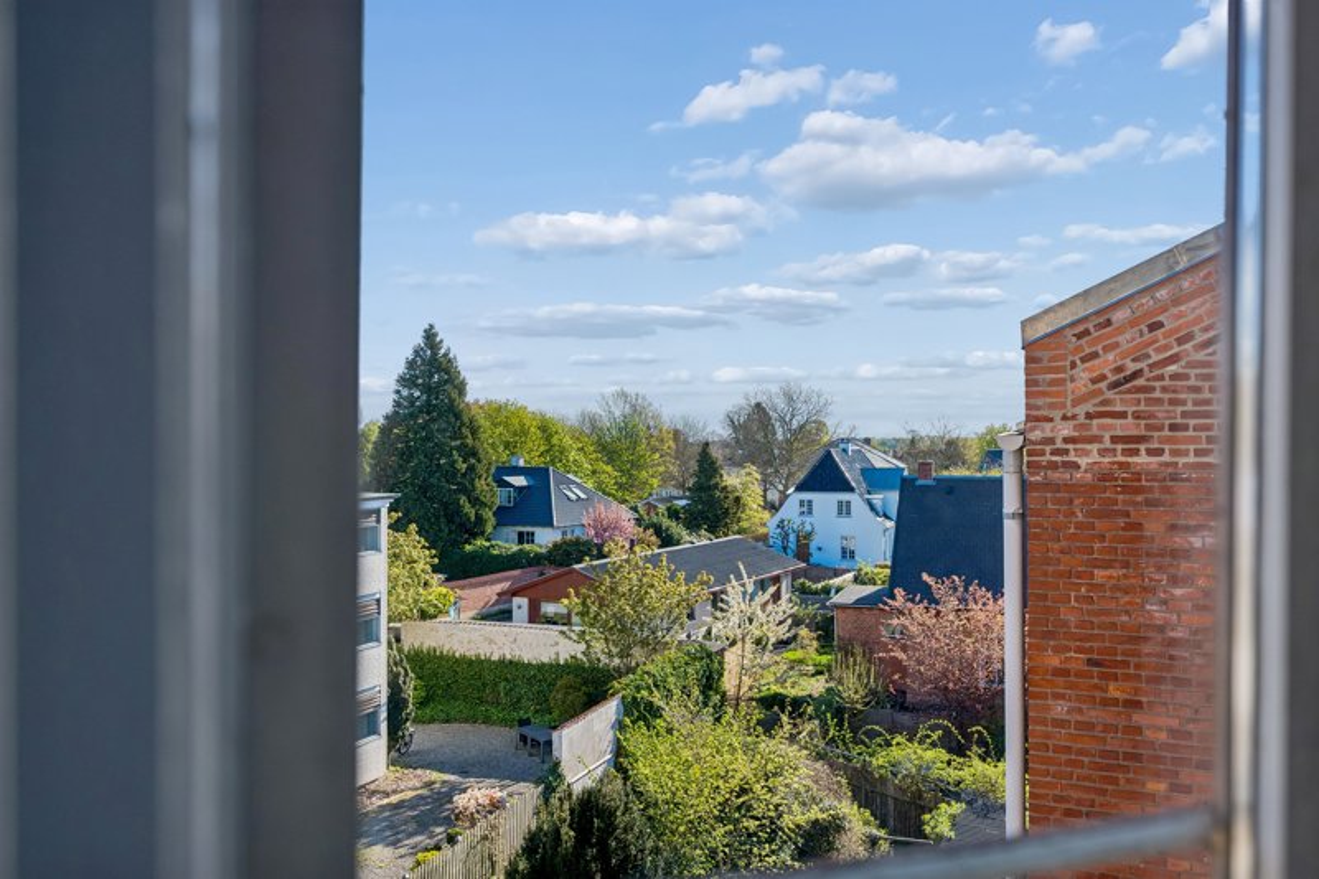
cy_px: 440
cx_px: 660
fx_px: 1099
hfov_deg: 61.9
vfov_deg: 43.6
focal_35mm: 30
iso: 400
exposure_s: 1/1250
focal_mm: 30
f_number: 4
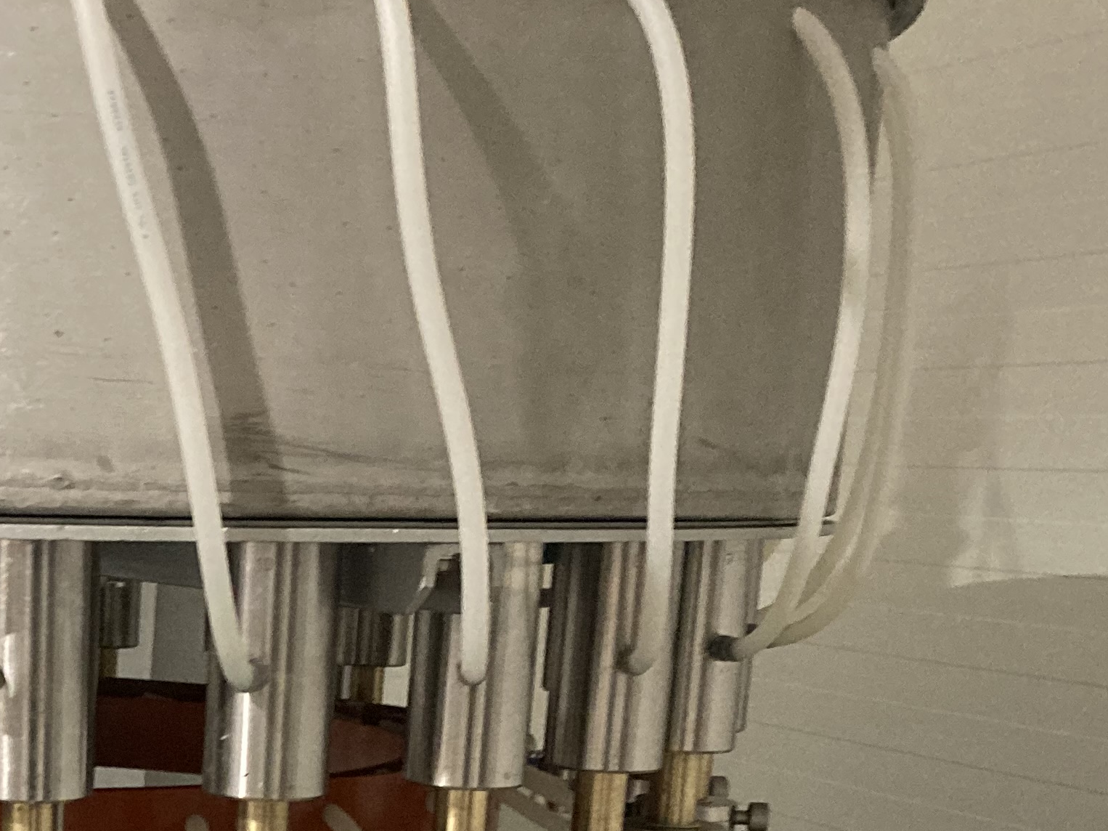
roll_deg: -2.5
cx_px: 41
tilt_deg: -13.6
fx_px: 2368
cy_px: 1067
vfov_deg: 18.6
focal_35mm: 74
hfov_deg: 25.2
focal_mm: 3.99
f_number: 1.8
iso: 320
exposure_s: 1/33
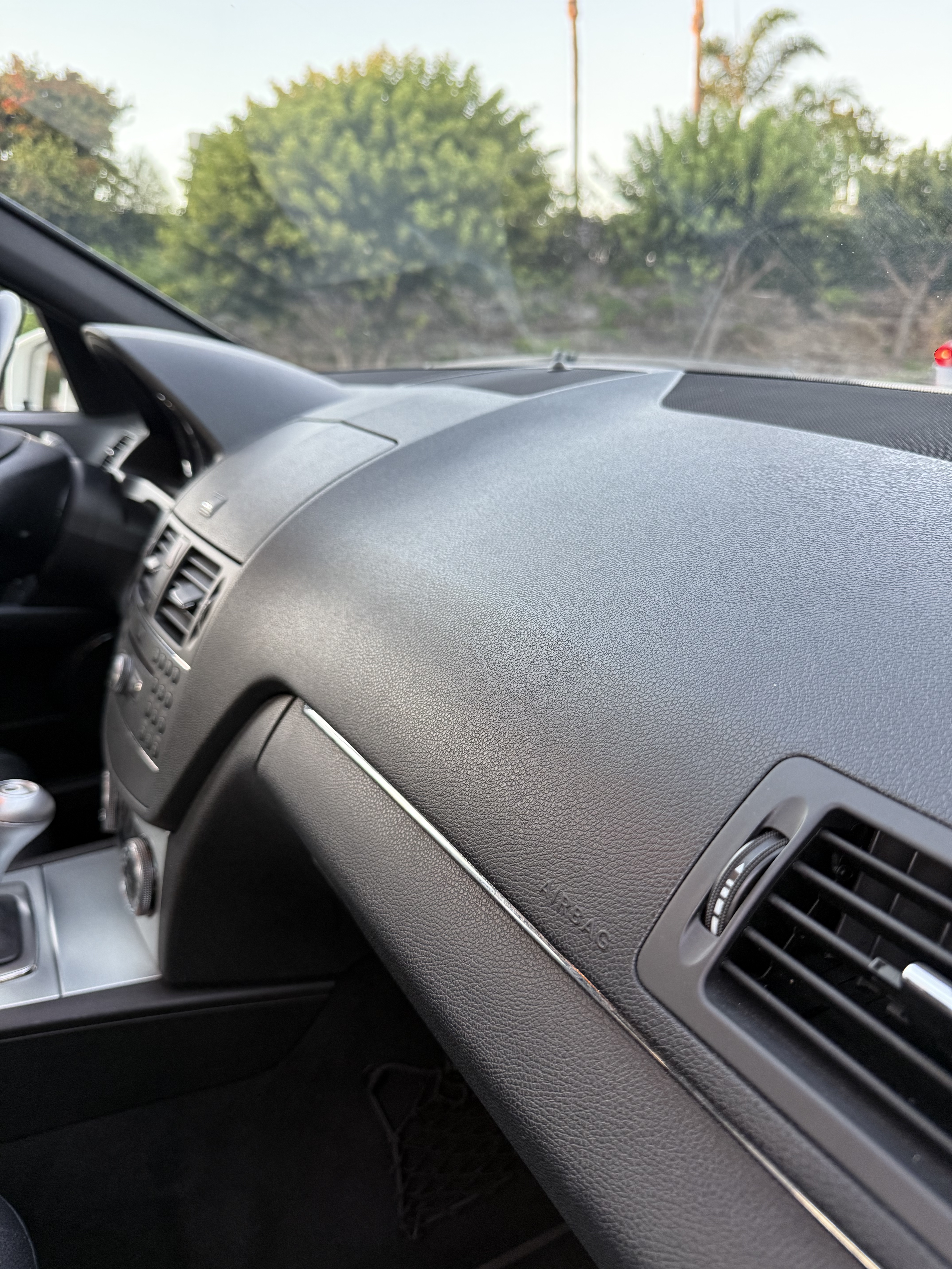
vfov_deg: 71.6
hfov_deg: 56.8
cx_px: 476
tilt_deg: -14.5
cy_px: 634
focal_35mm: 24
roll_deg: +1.4
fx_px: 880
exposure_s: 1/60
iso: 320
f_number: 1.78
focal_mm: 6.76
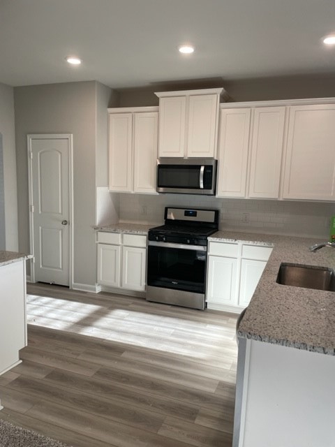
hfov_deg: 53.1
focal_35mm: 26
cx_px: 168
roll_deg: -0.6
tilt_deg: -6.7
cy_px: 224
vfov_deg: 67.3
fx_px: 335
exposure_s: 1/120
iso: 64
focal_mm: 4.2
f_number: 1.6
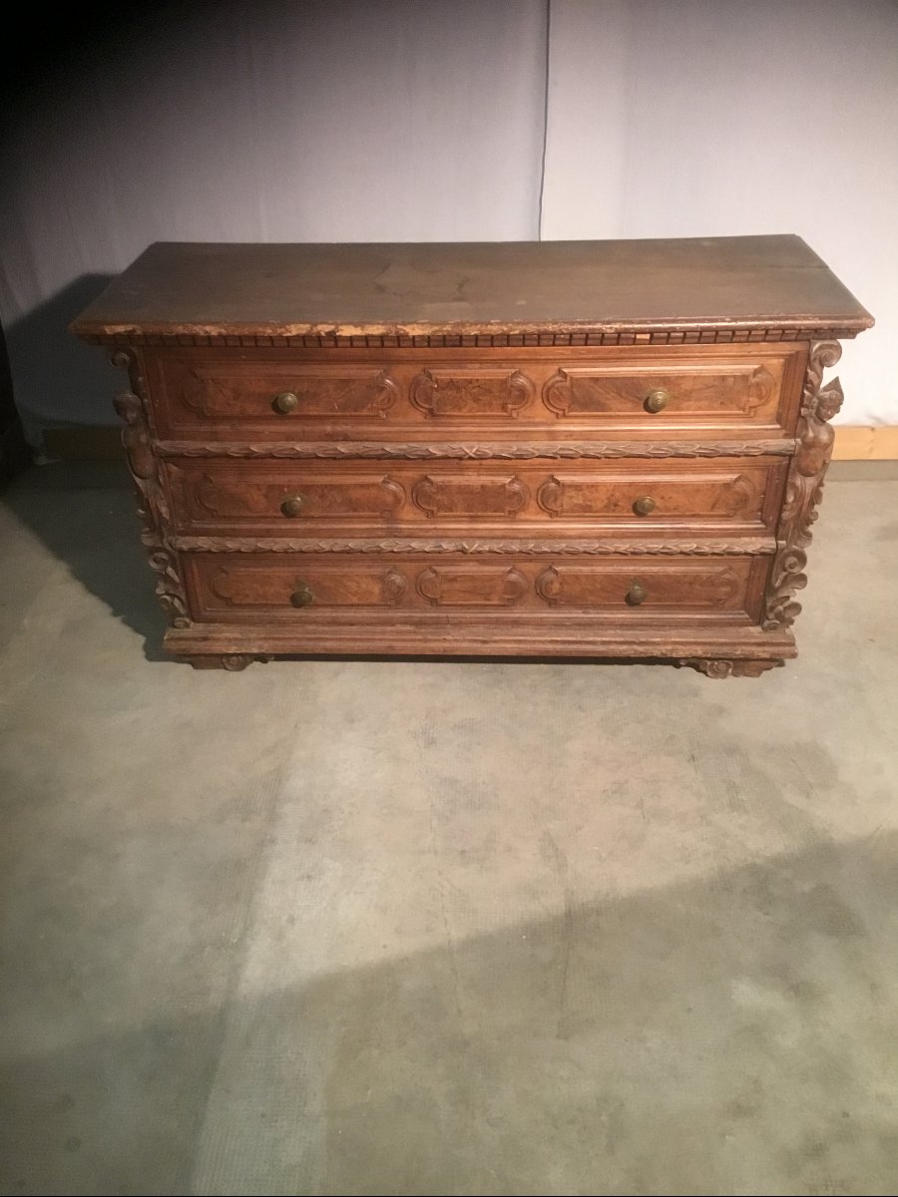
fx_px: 1072
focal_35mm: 31
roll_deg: -0.3
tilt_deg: -32.1
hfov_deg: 45.4
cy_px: 598
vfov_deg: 58.4
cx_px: 449
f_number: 2.4
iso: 200
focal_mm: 3.3
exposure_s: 1/25
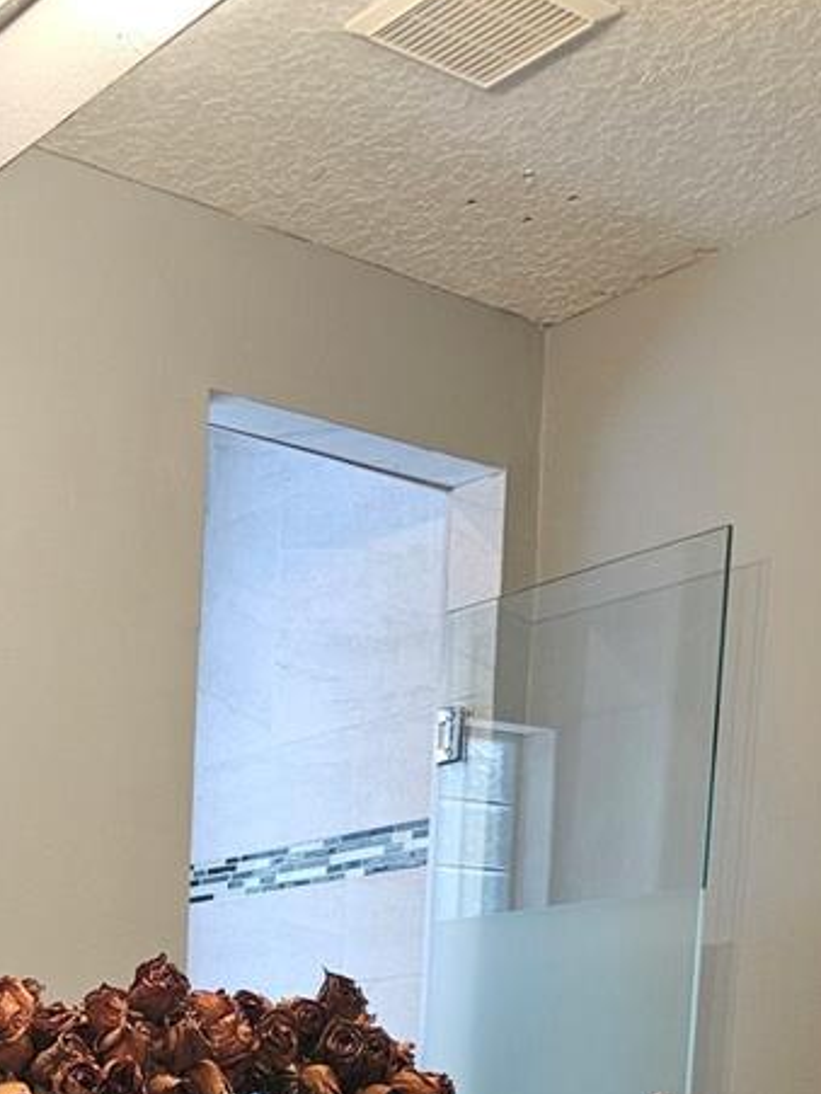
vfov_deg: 26.8
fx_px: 1929
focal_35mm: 61
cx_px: 63
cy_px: 1421
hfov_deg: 23.3
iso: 125
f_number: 1.7
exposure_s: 1/51
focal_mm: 6.3
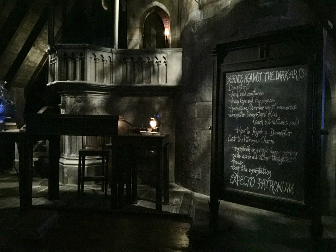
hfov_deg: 61.7
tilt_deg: -1.9
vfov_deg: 48.2
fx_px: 281
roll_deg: -2.2
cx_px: 168
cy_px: 126
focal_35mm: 29
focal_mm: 4.15
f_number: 2.2
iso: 500
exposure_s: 1/4
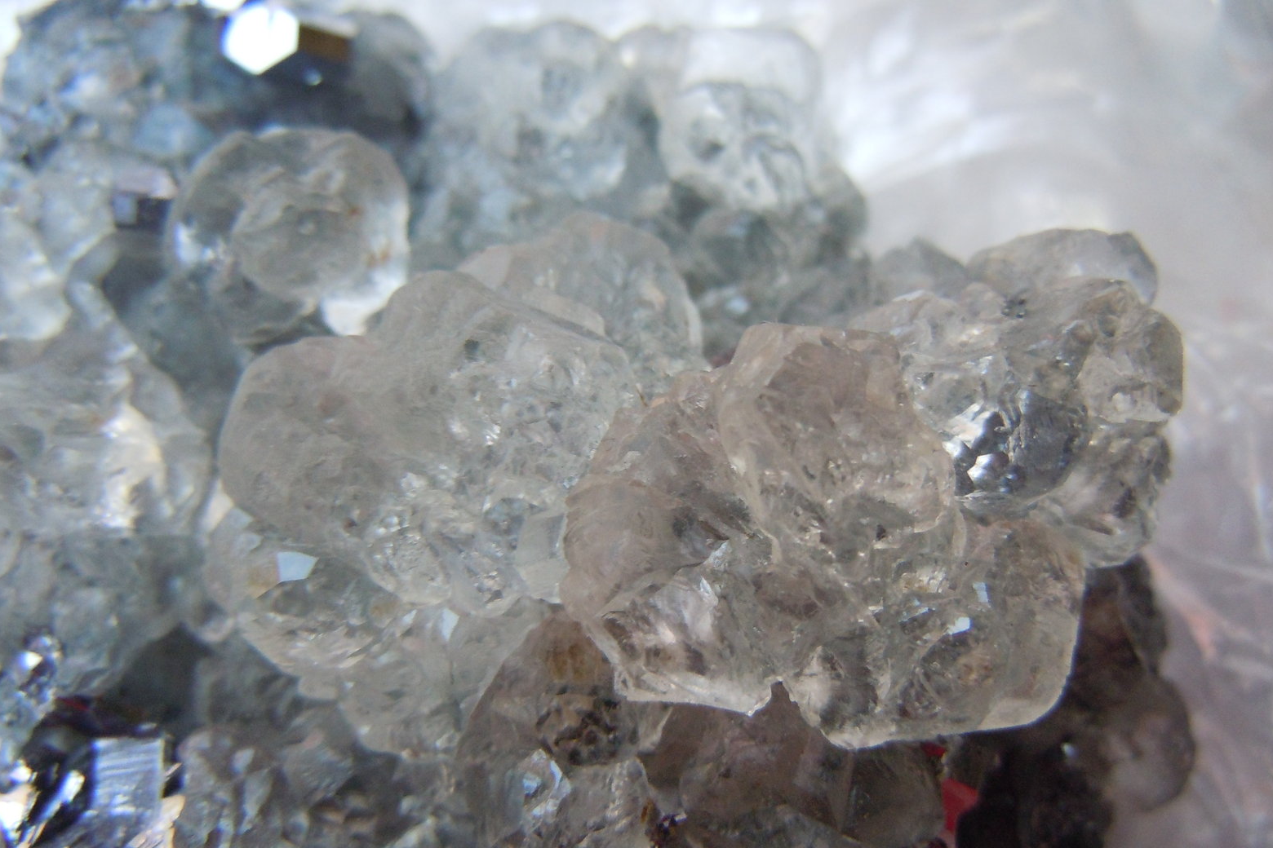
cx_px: 648
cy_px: 470
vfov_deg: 41.1
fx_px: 1131
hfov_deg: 58.7
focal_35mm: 32
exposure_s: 1/30
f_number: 3.5
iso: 400
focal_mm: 5.4
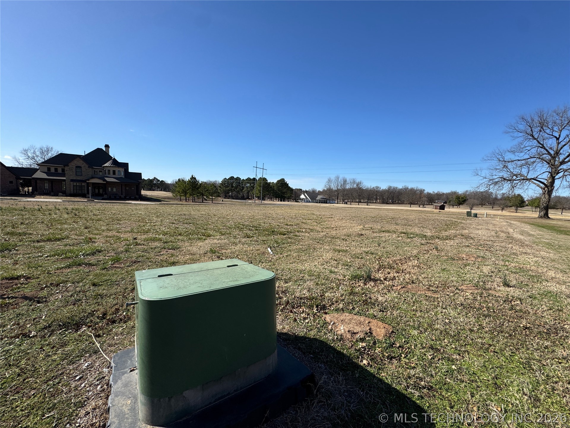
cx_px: 285
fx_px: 231
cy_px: 214
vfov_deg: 85.7
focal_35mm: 14
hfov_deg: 102.1
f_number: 2.2
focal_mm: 2.22
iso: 50
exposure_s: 1/2494
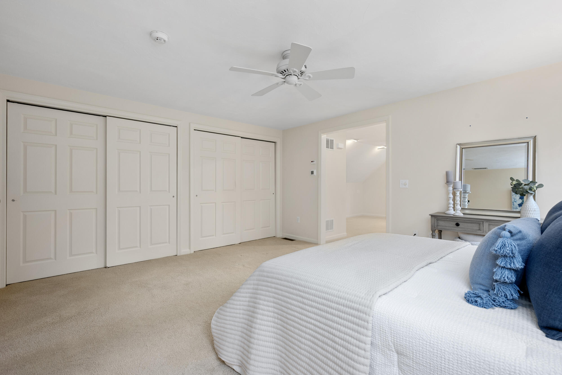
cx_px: 281
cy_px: 188
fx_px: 250
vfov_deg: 73.8
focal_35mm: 16
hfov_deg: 96.7
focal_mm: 16
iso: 320
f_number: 8
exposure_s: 1/3
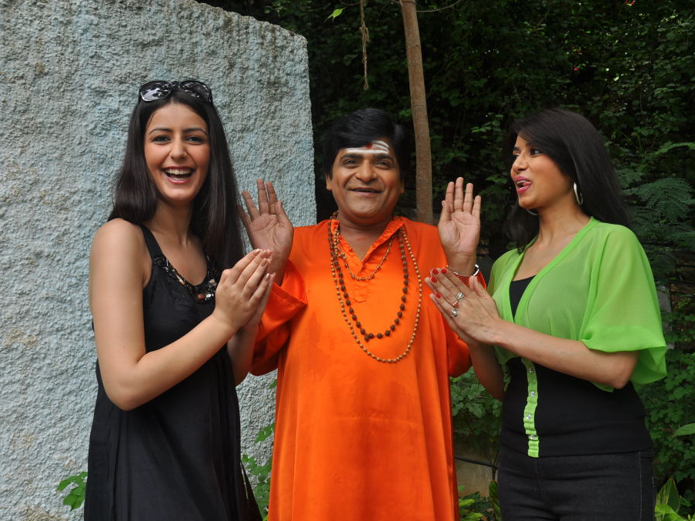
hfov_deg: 38.9
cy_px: 261
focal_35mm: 49
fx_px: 984
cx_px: 383
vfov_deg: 29.7
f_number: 9
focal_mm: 30
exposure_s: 1/160
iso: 250
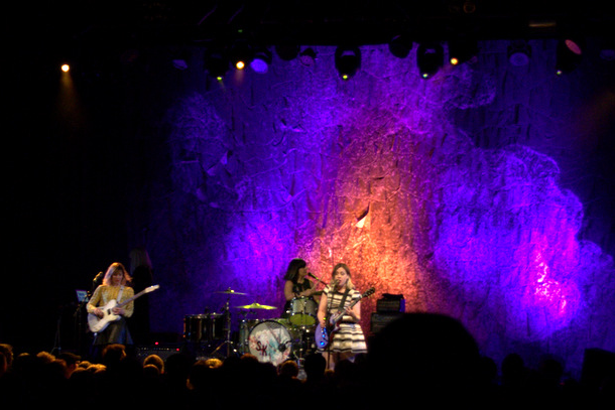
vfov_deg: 29.2
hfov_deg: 42.7
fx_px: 786
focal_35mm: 46
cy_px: 177
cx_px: 321
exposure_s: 1/30
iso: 720
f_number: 2.8
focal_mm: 26
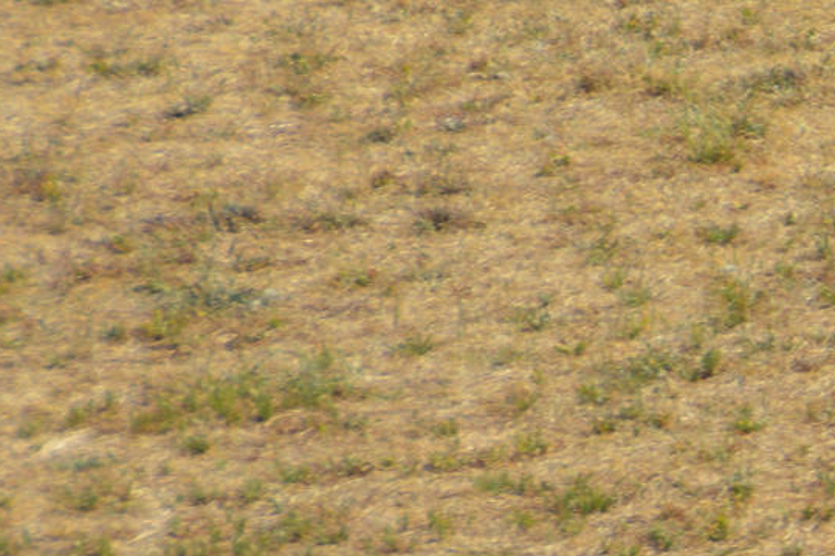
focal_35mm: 769
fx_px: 17828
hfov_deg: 2.7
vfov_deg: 1.8
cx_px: 1453
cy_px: 747
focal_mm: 135
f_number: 6.3
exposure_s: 1/1600
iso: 400
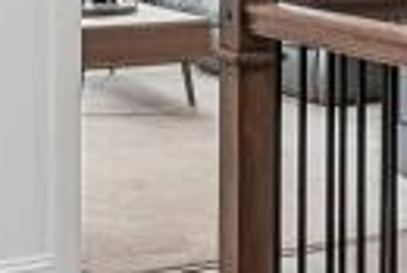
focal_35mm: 118
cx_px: 357
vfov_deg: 11.2
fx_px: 1336
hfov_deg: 17.1
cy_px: -127
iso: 400
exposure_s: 1/6
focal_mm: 10
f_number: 8
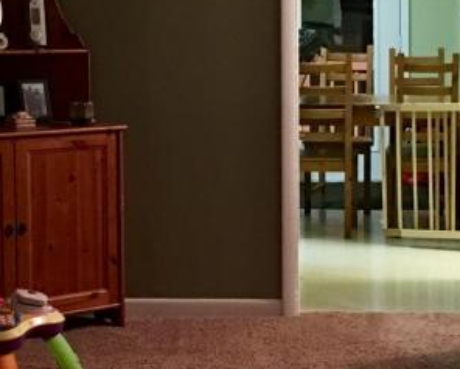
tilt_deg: -8.6
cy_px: 230
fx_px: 1335
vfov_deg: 15.7
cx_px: 315
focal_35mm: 98
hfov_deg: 19.5
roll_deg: +0.5
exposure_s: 1/4
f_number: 2.2
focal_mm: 4.15
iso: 80
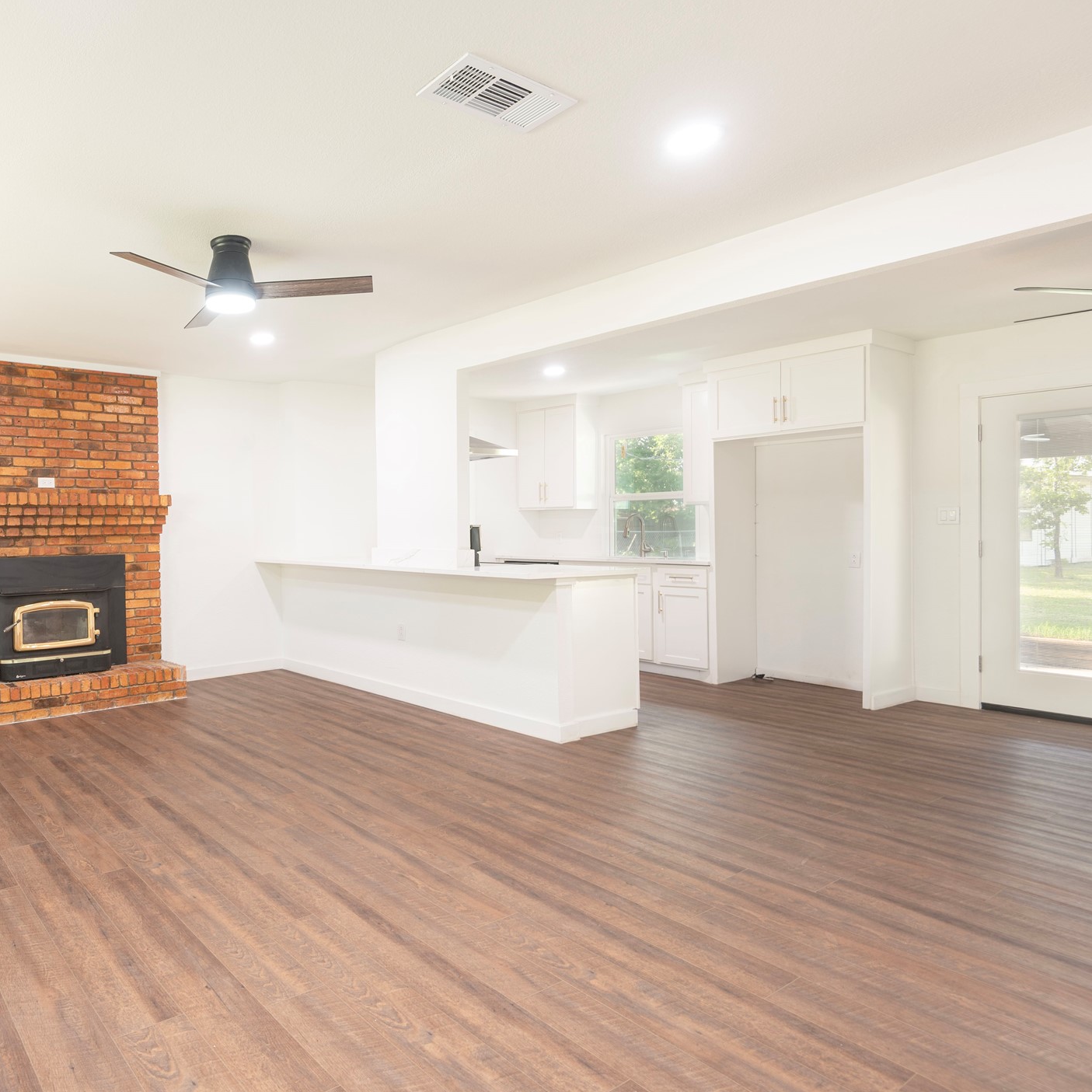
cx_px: 258
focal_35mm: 21
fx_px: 749
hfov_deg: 67.1
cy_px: 536
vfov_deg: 72.1
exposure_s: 1/2
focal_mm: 16
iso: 100
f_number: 7.1
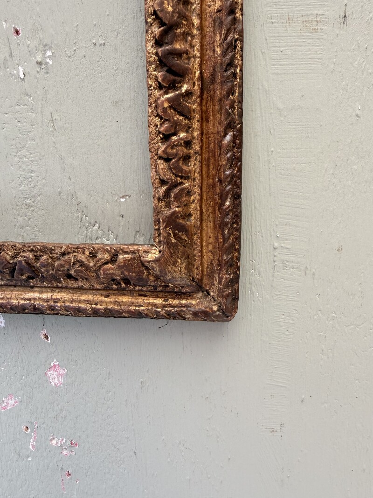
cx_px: 186
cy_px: 249
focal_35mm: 24
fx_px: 345
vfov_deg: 71.6
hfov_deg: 56.8
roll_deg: +1.2
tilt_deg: -10.5
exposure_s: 1/121
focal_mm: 2.22
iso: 125
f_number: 2.2
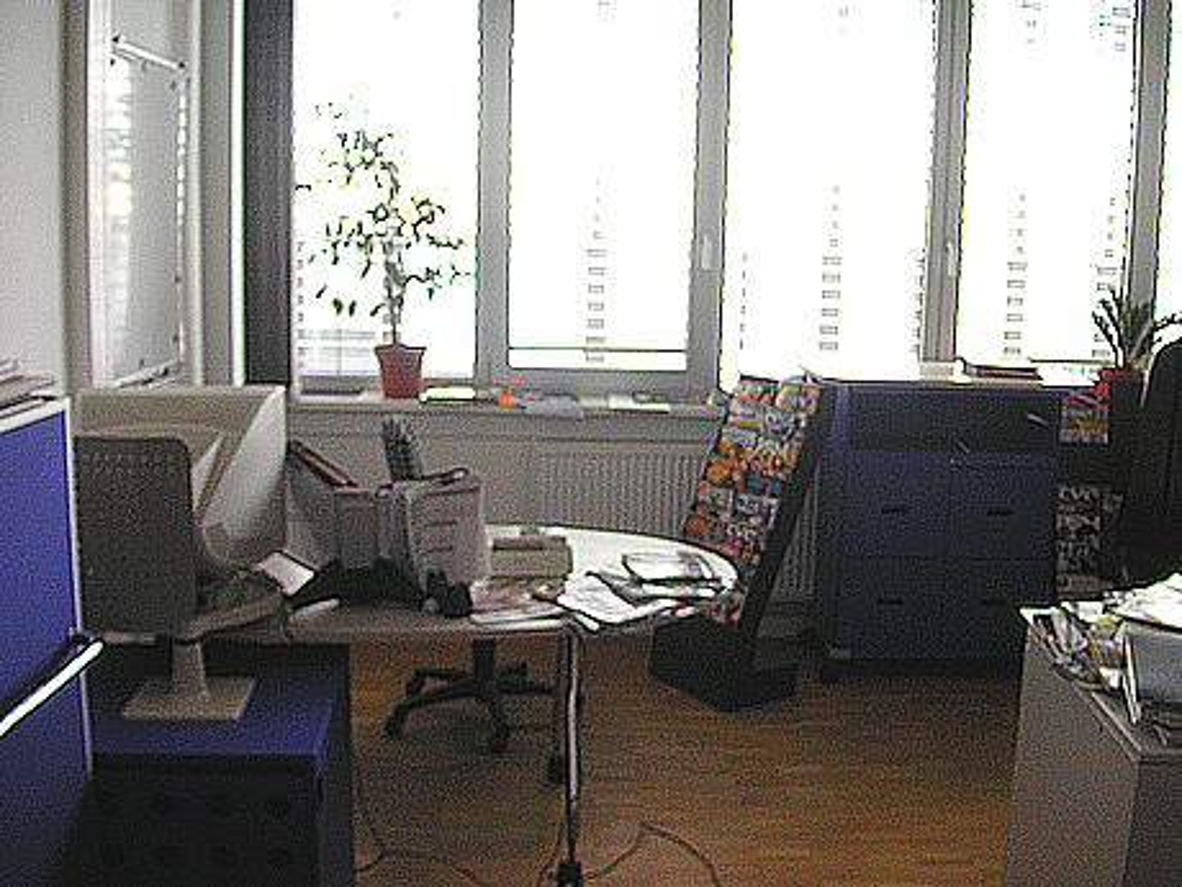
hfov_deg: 50.1
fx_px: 1263
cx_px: 591
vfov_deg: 38.7
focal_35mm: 37
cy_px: 444
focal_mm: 6.1
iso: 80
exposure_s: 1/45
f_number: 2.8
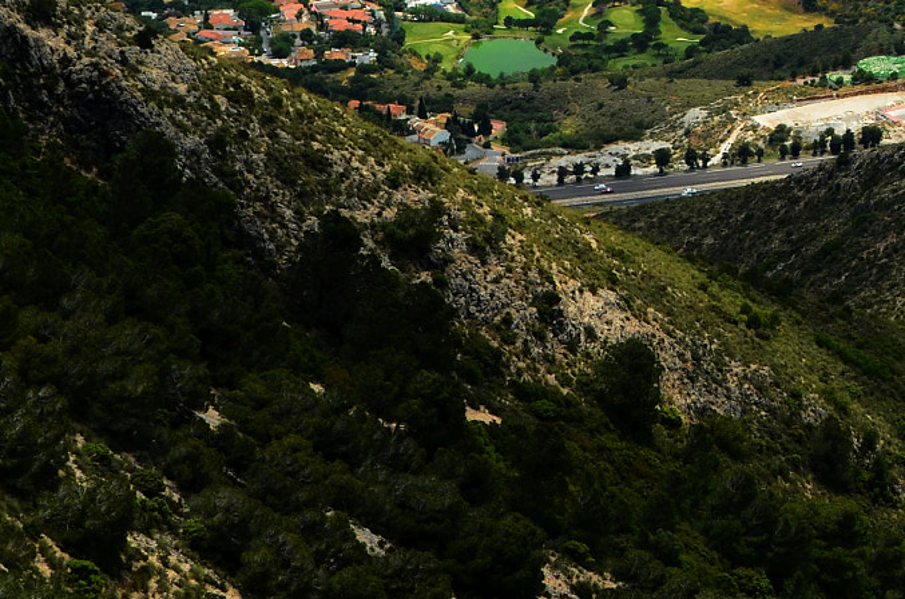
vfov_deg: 10.4
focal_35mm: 127
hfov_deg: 15.6
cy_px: -259
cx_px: 1080
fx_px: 3185
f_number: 10
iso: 200
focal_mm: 28
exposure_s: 1/320
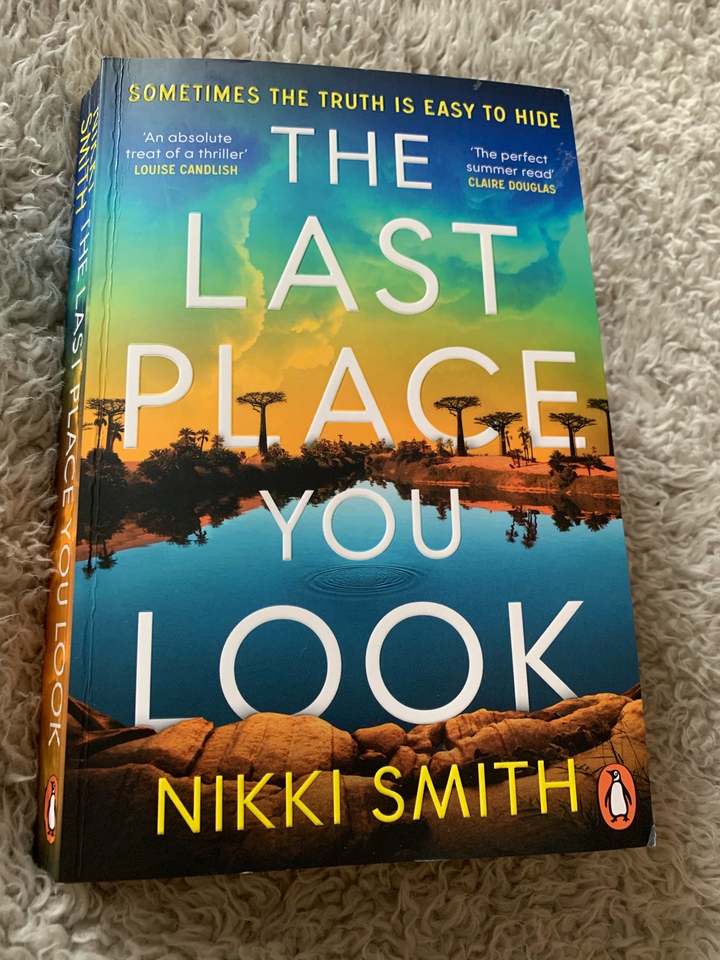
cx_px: 360
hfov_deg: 53.1
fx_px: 721
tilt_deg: -58.3
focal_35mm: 26
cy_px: 480
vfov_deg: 67.3
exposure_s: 1/60
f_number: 1.8
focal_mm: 4.25
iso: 125
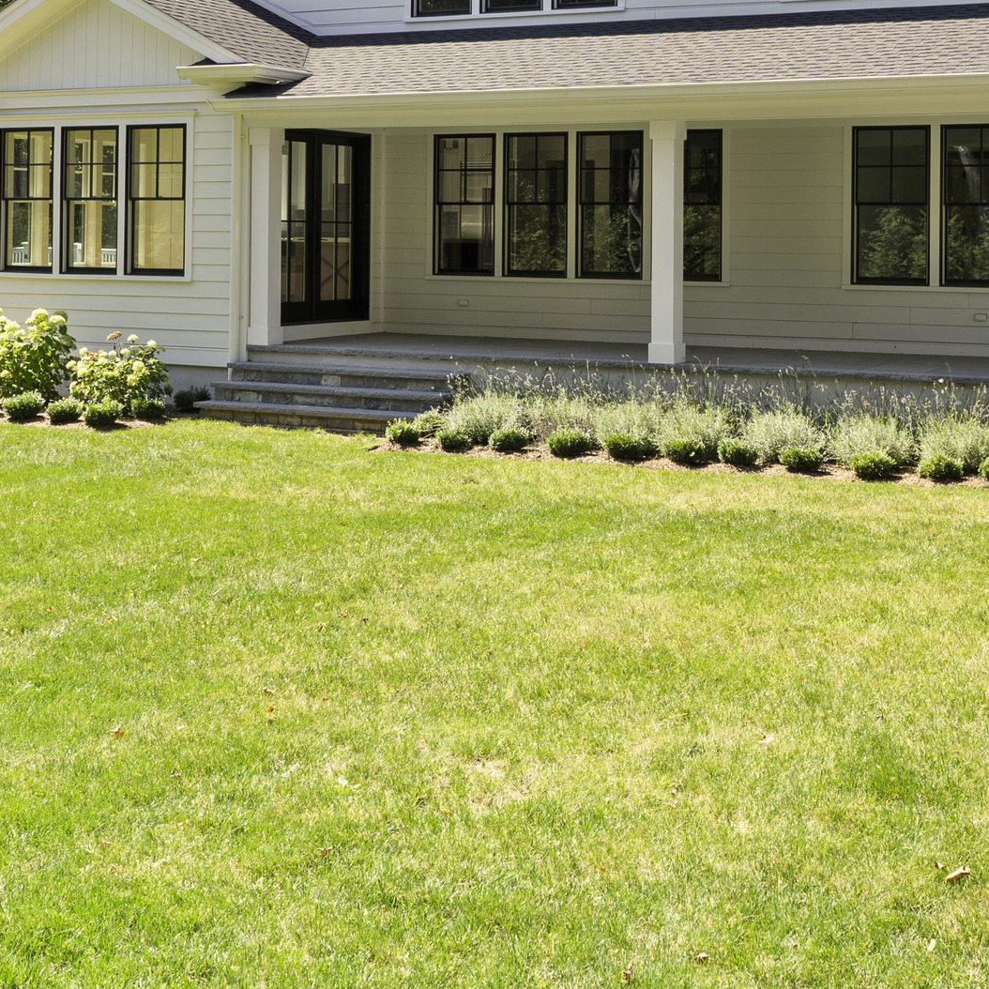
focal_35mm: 52
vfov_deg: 31.9
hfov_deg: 32.6
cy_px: 197
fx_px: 1681
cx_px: 618
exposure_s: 1/80
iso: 320
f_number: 8
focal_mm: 21
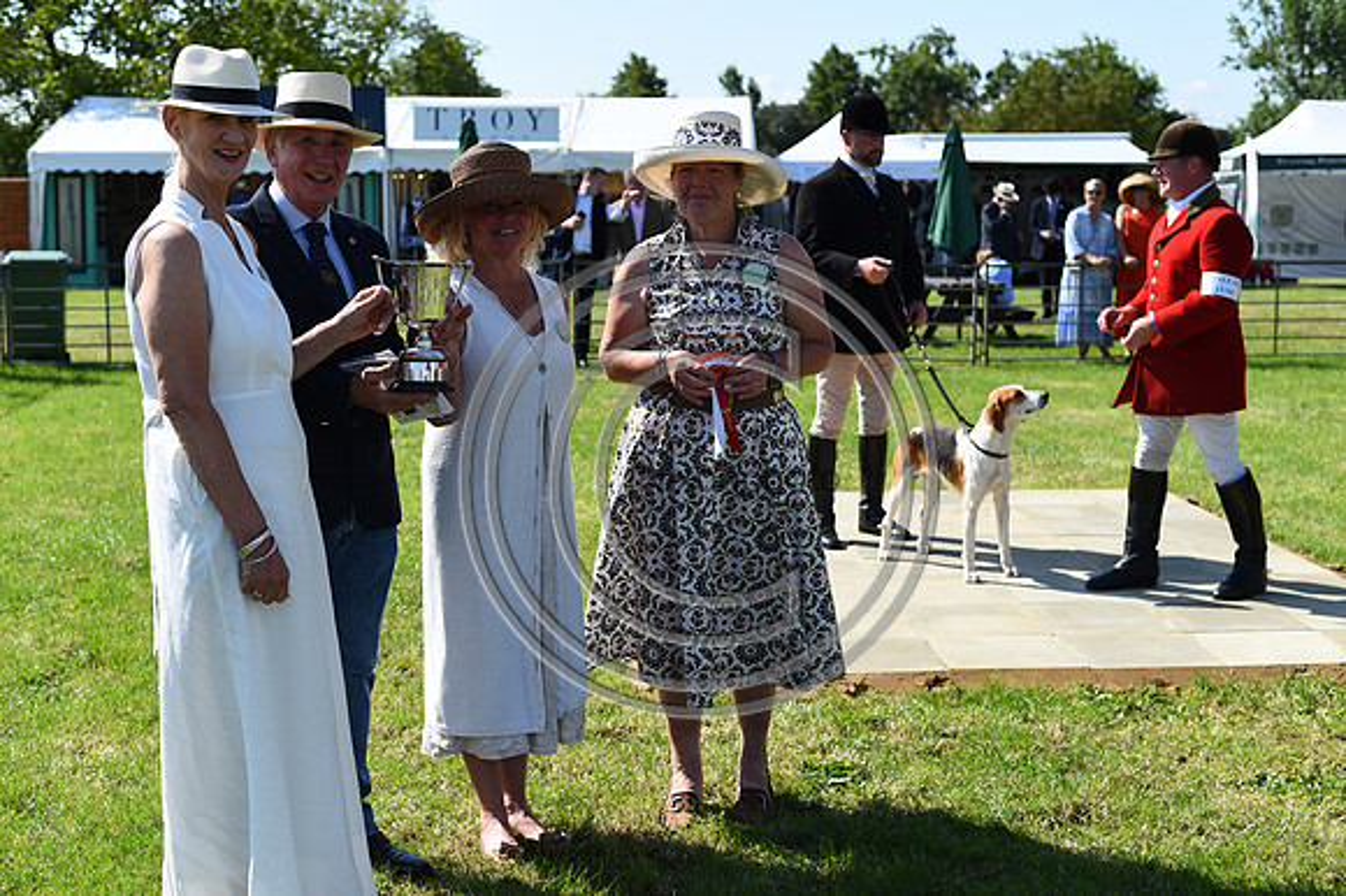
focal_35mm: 50
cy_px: 448
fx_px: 1868
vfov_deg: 27.0
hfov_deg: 39.6
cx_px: 673
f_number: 5.6
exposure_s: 1/1250
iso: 220
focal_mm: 50
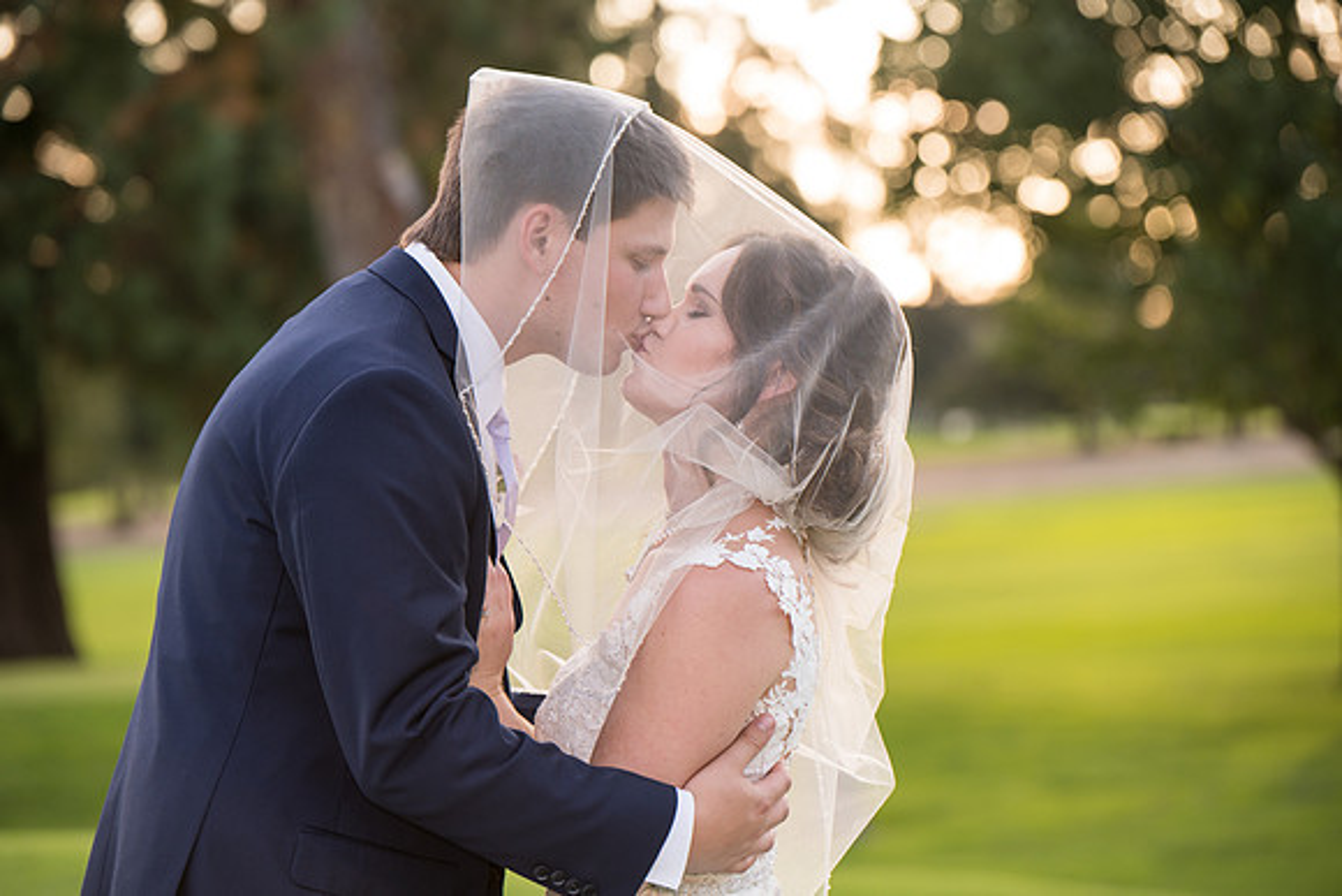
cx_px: 671
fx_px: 5033
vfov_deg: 10.2
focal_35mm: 135
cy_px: 448
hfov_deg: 15.2
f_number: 4
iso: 320
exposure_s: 1/320
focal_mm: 135
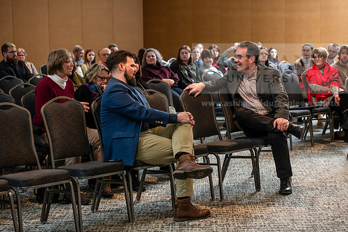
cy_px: 116
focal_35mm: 70
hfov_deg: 28.8
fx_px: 677
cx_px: 174
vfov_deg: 19.5
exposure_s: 1/200
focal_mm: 70
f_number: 3.5
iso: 800
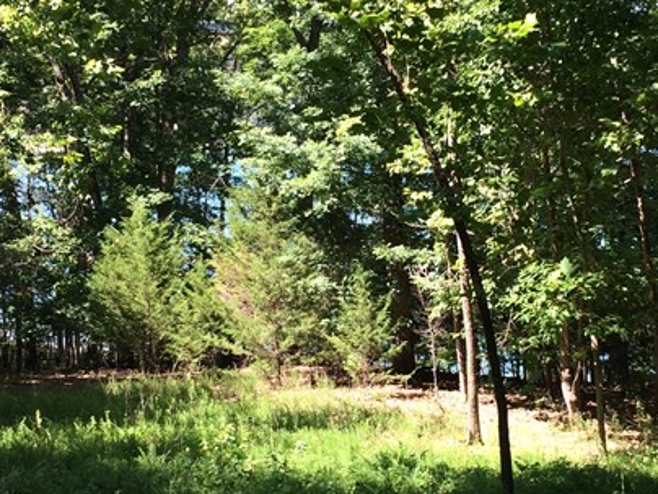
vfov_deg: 19.4
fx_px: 1445
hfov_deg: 25.6
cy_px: 279
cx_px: 401
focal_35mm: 76
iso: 32
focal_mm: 4.12
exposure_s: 1/285
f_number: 2.2
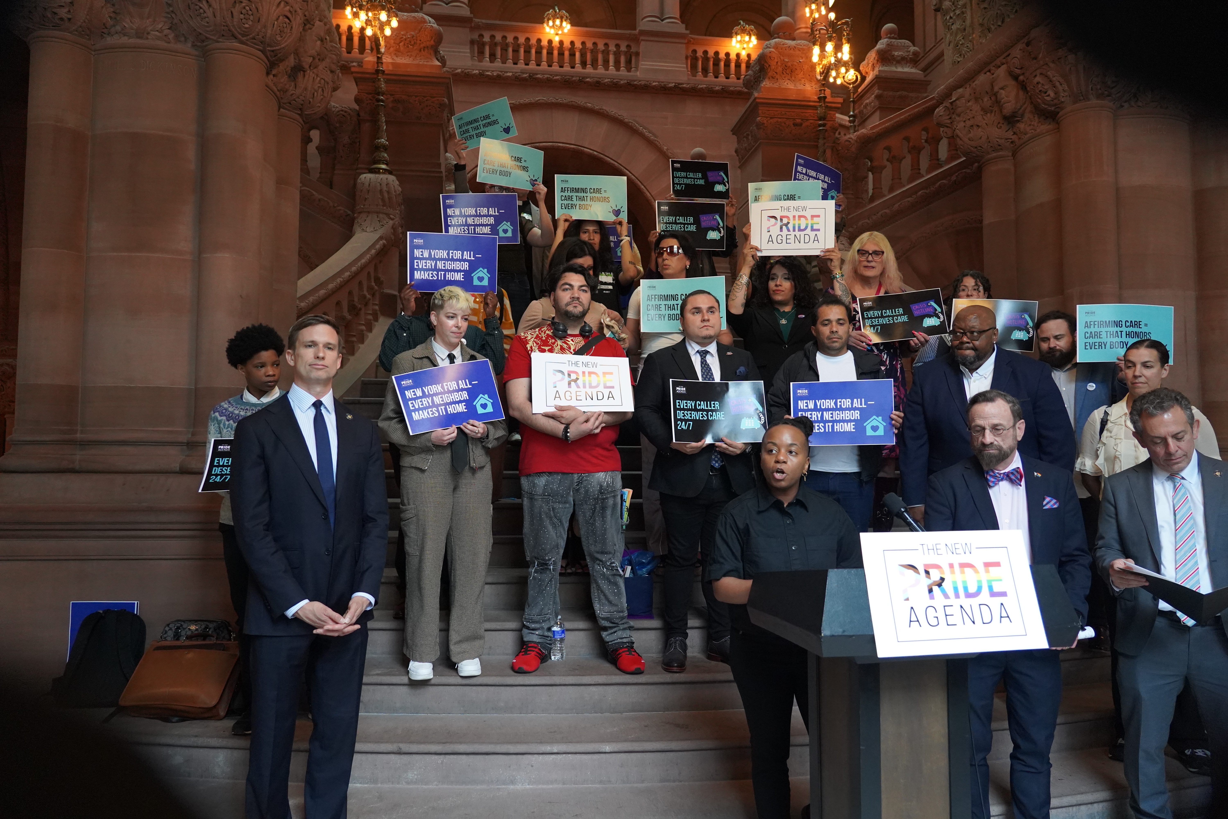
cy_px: 410
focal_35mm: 24
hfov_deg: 73.7
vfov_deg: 53.1
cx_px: 614
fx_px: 819
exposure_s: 1/160
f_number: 4
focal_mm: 24
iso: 5000
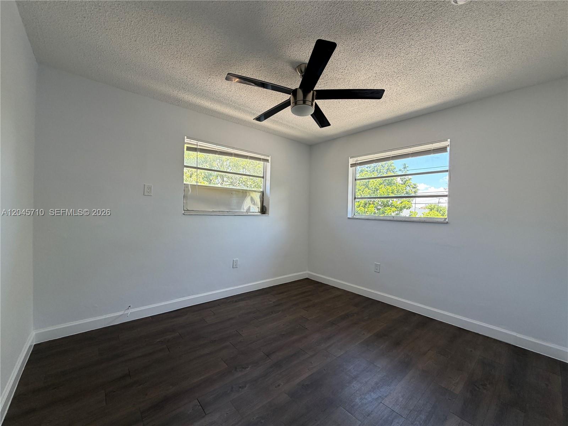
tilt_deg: -0.7
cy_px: 213
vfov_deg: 85.7
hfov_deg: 102.1
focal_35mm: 14
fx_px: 230
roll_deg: -0.9
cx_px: 284
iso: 100
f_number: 2.2
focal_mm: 2.22
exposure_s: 1/121
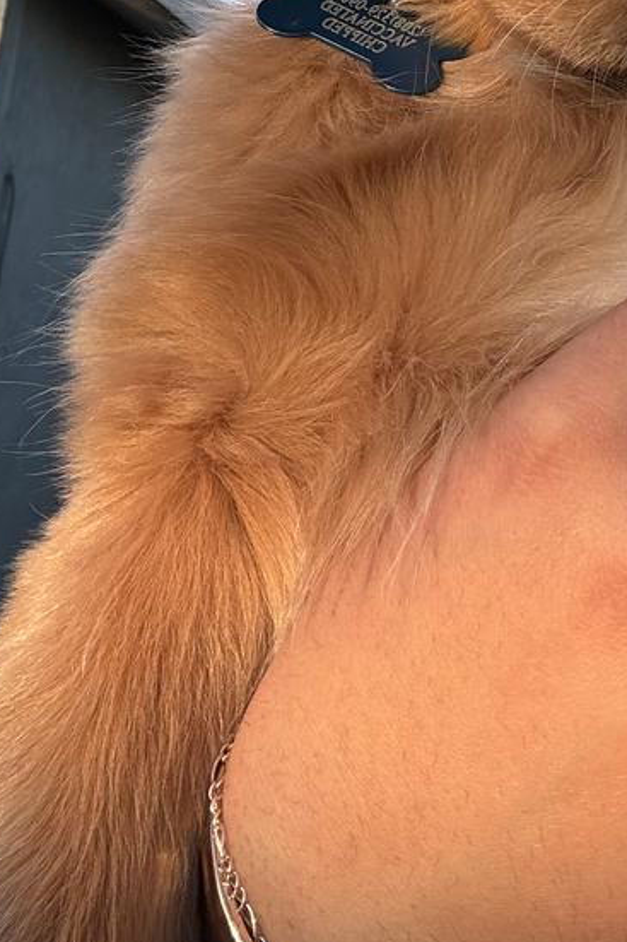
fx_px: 1777
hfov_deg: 20.0
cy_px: 24
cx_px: 333
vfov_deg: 28.1
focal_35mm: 68
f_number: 1.9
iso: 25
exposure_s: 1/276
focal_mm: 2.69
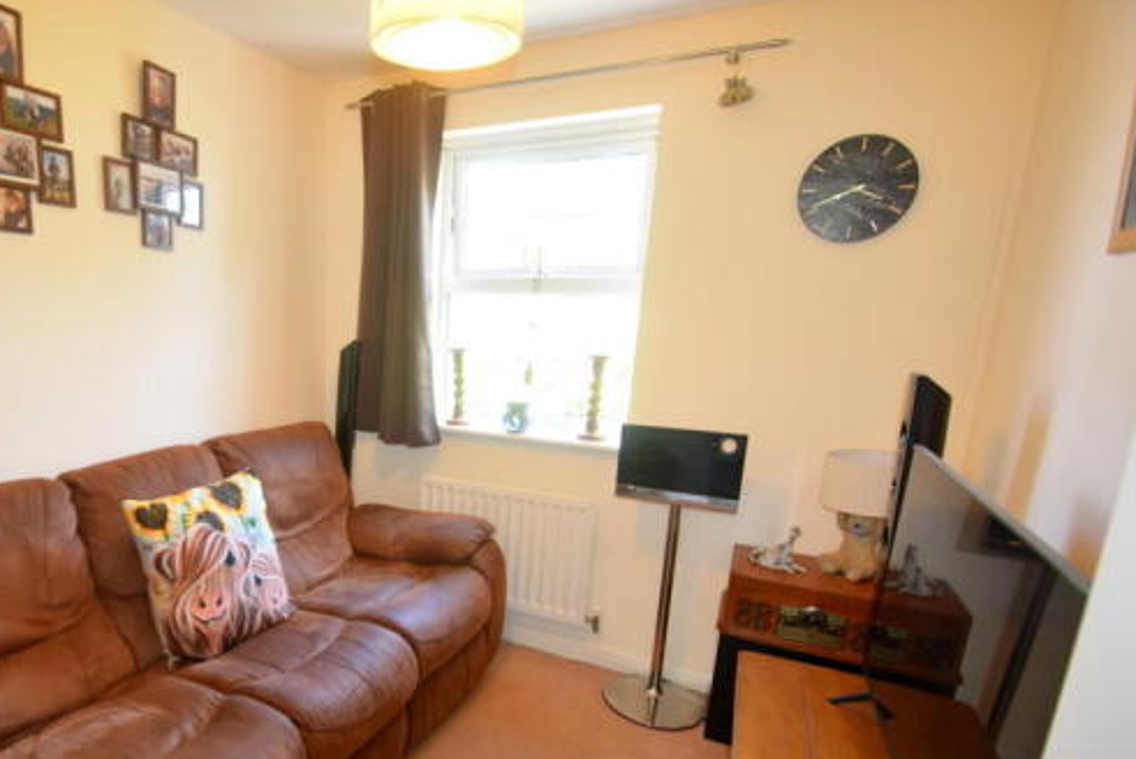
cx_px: 394
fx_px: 631
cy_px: 455
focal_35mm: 20
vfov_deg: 61.5
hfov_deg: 81.6
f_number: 4
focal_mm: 10
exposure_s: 1/60
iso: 800
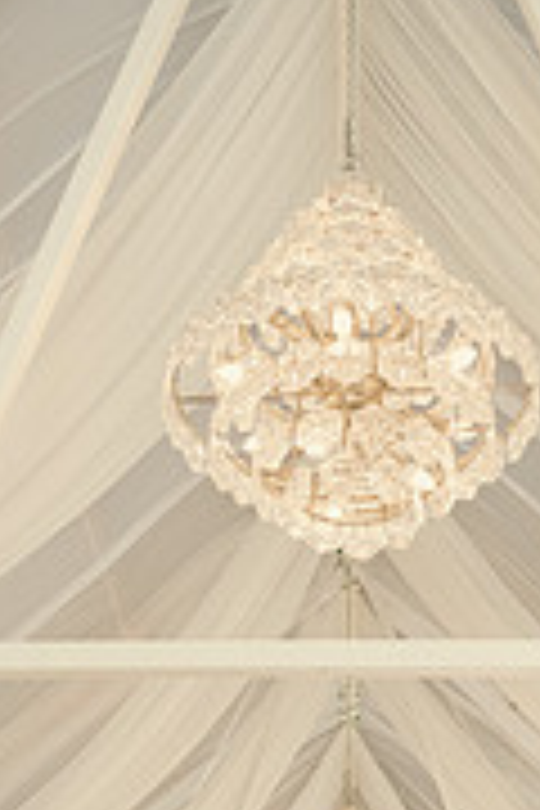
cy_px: 918
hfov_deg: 22.5
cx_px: 369
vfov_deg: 29.6
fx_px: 1350
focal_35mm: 60
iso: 400
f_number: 3.5
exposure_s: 1/200
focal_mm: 24
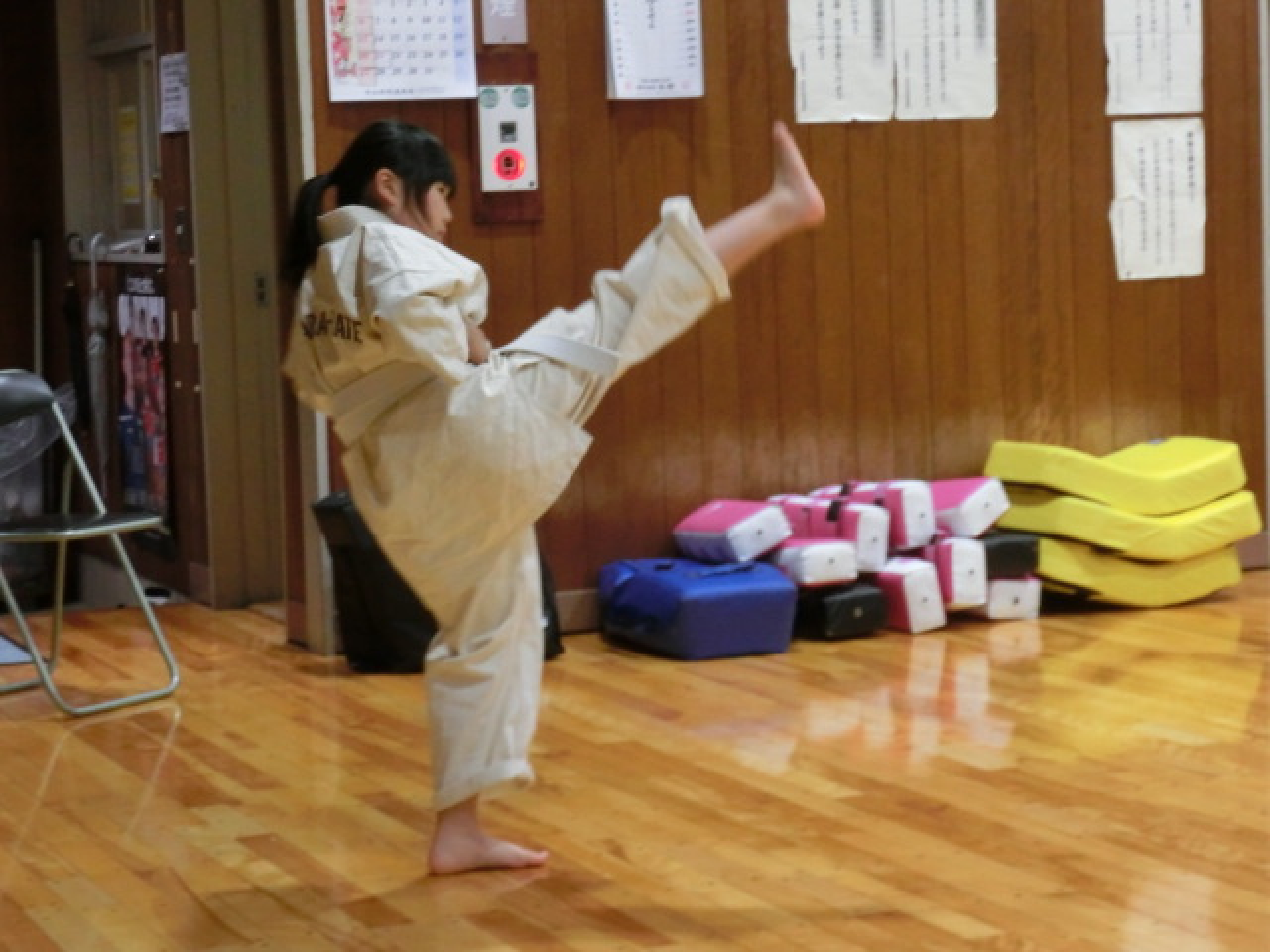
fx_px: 3302
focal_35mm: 90
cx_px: 635
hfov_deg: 21.8
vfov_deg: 16.4
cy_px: 476
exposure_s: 1/80
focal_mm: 16
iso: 800
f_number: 5.6
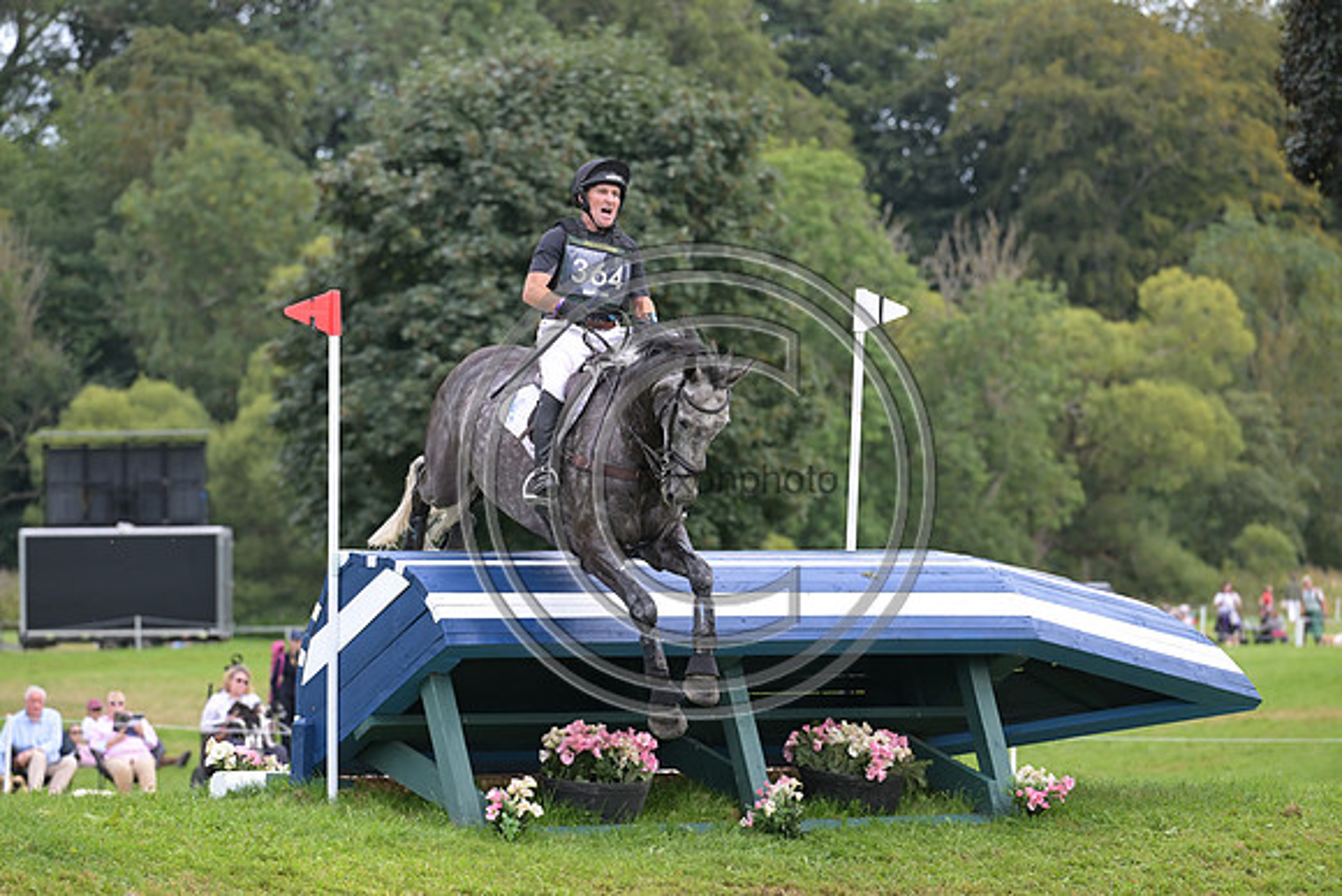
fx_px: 7457
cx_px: 671
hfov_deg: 10.3
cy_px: 448
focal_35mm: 200
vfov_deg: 6.9
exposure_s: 1/1250
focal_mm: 200
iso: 1250
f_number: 5.6
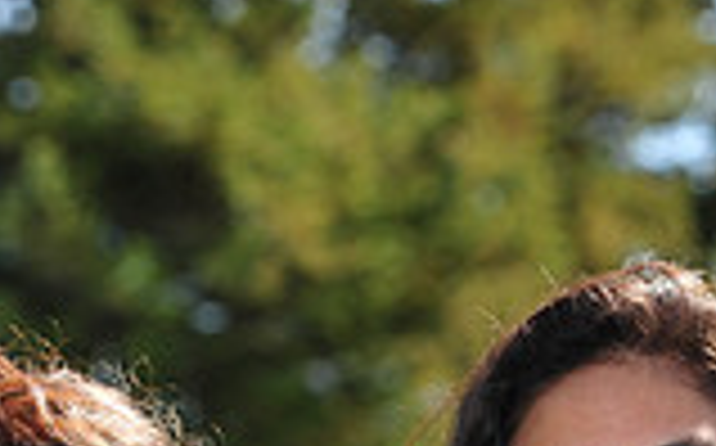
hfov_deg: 4.7
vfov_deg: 2.9
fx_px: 8713
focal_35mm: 447
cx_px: 653
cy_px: 842
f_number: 5.6
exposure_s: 1/320
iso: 200
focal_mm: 120
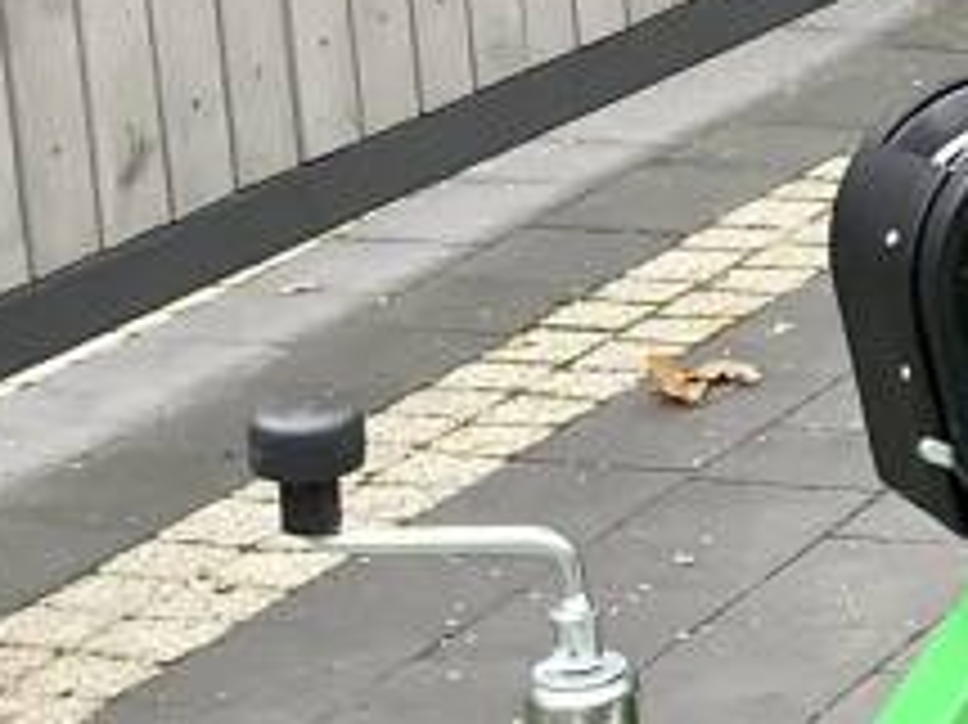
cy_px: 112
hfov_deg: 12.0
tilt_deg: -15.9
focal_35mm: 144
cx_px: 2008
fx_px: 4025
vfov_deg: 10.3
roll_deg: -0.2
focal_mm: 3.3
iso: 64
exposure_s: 1/100
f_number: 2.4
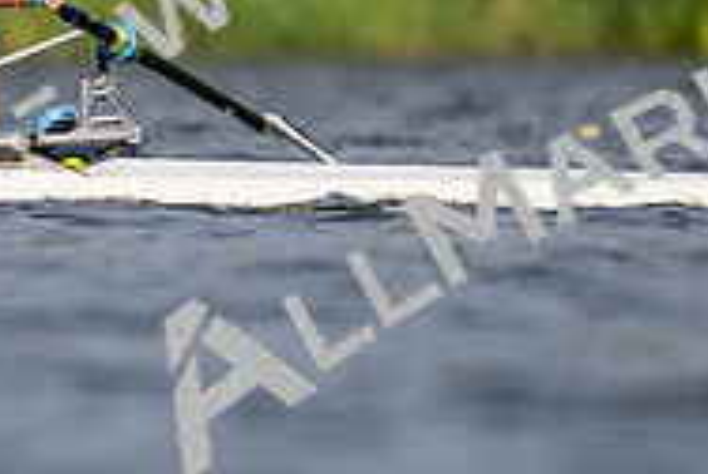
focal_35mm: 1849
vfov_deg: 0.7
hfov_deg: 1.1
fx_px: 36420
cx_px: -158
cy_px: 122
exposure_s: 1/2500
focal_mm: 600
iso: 220
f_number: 4
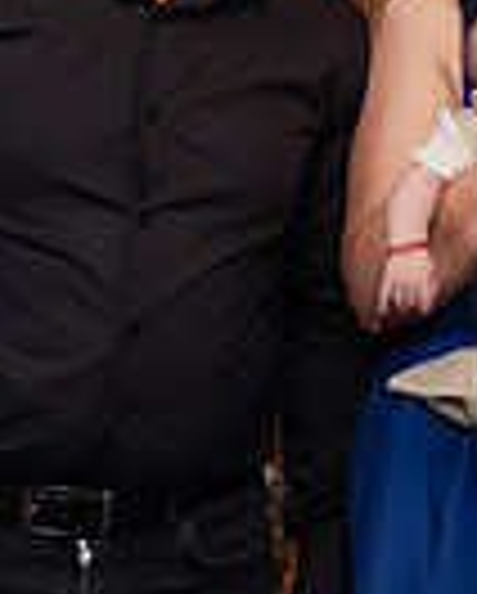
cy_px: 159
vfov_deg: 11.8
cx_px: 698
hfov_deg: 9.3
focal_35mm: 163
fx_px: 2870
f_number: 3.5
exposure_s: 1/250
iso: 2500
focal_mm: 35
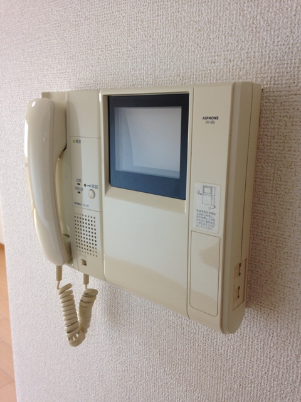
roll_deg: -0.6
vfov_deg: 55.4
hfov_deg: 42.9
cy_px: 201
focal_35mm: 33
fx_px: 383
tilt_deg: -15.1
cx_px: 150
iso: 50
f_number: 2.4
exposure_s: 1/24
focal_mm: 4.12
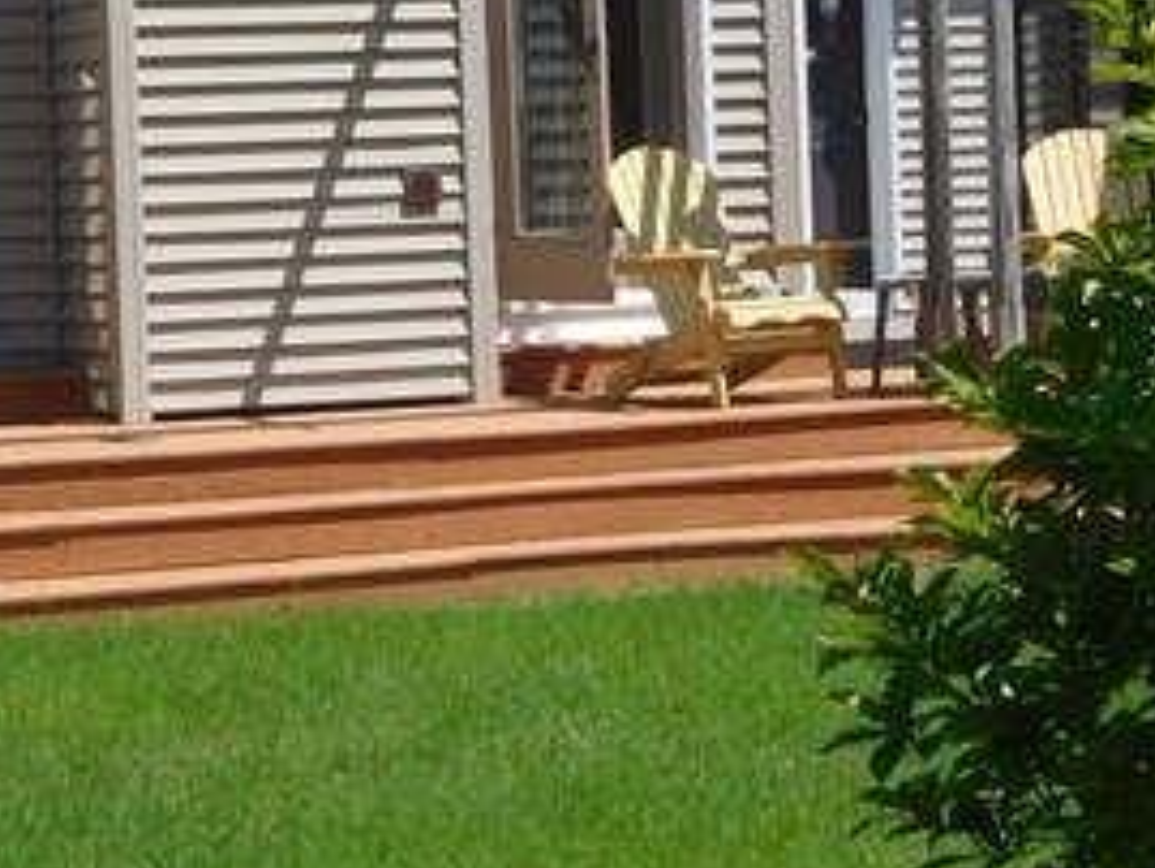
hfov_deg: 12.9
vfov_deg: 9.8
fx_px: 5074
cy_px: 296
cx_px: 236
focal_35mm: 152
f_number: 3.9
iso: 125
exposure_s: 1/1000
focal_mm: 7.1
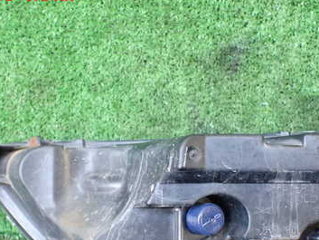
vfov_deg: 28.1
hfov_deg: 37.4
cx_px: 181
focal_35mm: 51
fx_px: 470
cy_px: 187
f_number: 2.3
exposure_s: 1/125
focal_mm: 5.4
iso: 800
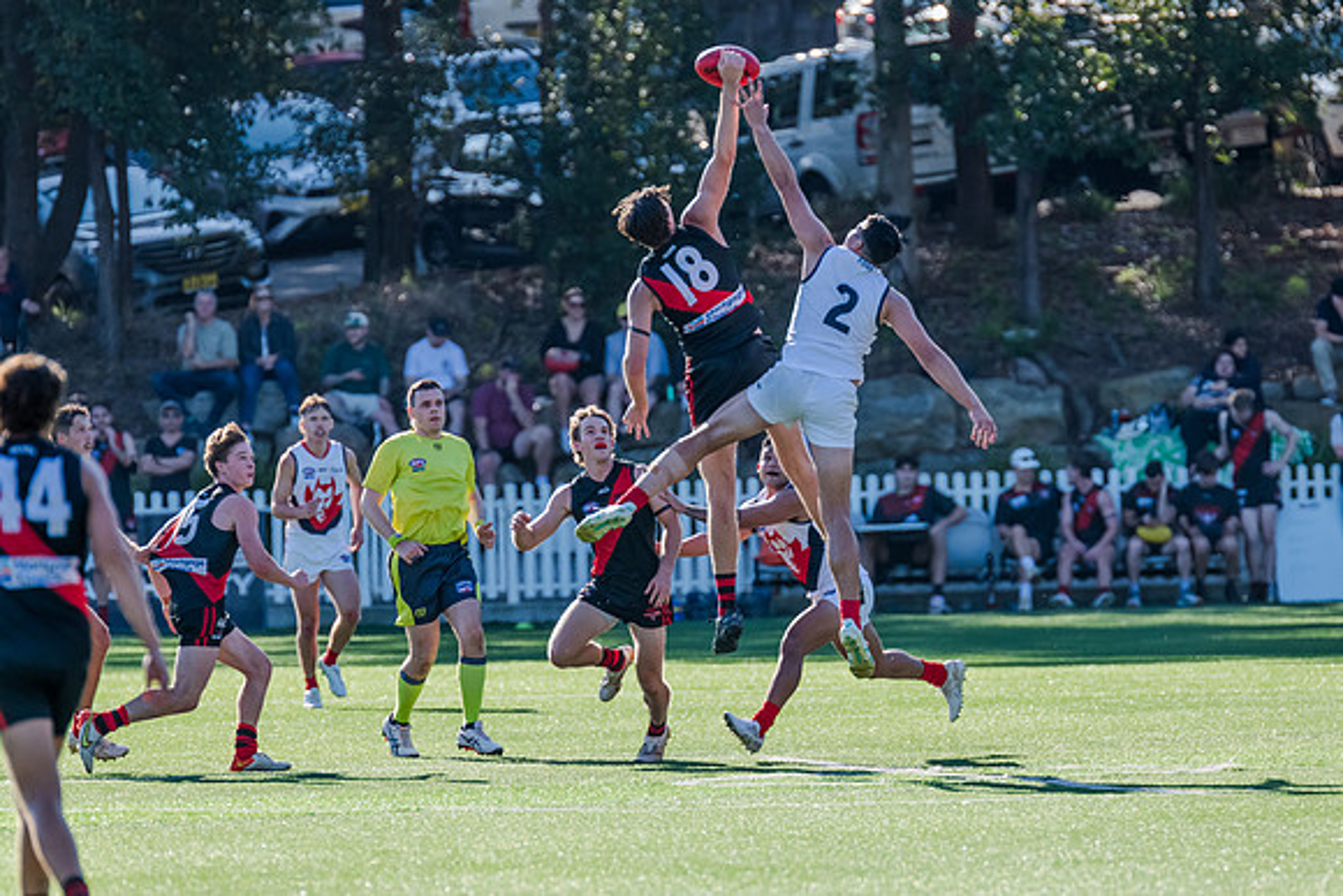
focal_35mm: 468
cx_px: 744
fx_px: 17454
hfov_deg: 4.4
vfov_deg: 2.9
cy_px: 400
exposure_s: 1/1600
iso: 800
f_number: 6.3
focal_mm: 420
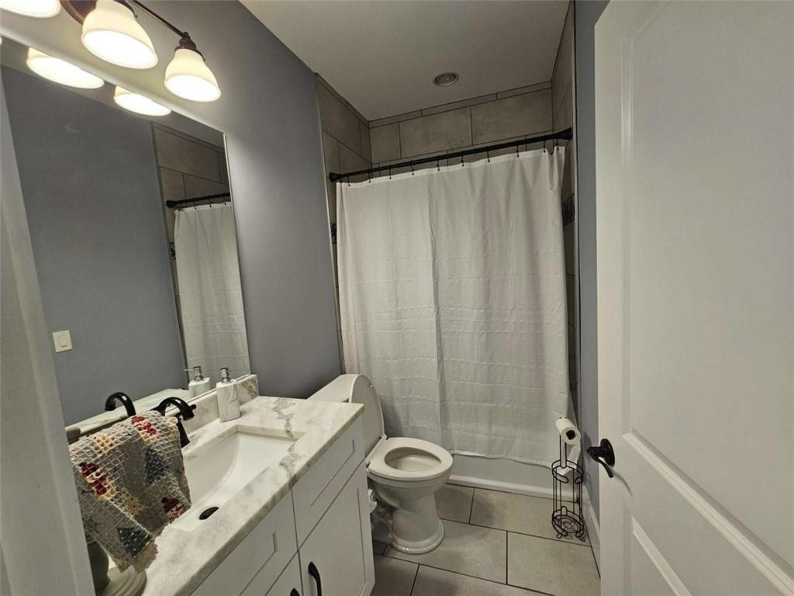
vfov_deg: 89.9
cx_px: 397
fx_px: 298
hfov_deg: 106.2
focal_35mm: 13
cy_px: 298
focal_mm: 2.2
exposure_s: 1/60
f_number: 2.2
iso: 80
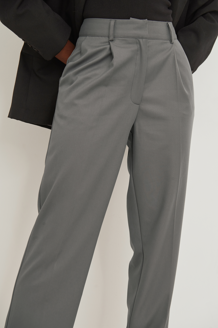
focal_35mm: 58
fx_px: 527
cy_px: 164
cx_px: 109
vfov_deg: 34.5
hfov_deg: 23.4
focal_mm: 58
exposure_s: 1/160
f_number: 8
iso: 250
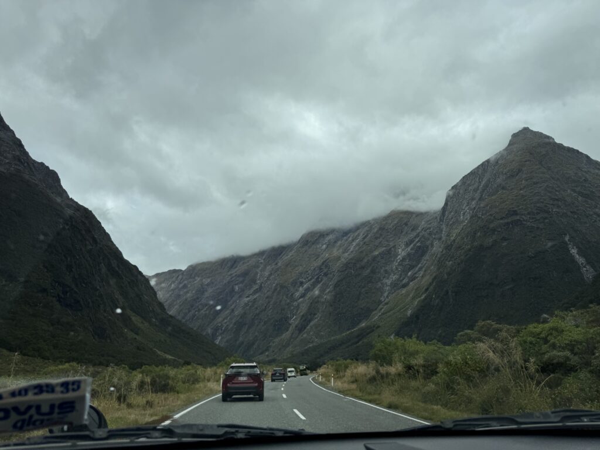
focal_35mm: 24
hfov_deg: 71.6
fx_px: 416
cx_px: 300
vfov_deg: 56.8
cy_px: 225
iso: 80
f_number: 1.78
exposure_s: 1/5348
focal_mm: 6.76
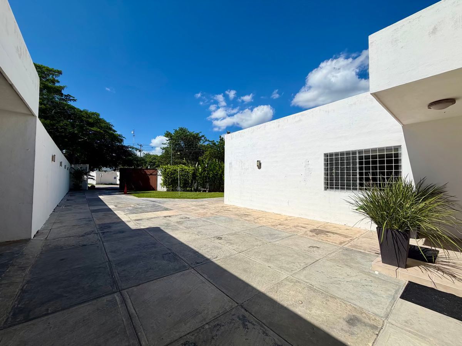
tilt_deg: +2.1
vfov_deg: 85.7
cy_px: 173
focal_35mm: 14
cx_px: 231
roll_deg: +0.4
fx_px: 187
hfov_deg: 102.1
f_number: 2.2
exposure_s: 1/2092
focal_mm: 2.22
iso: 20
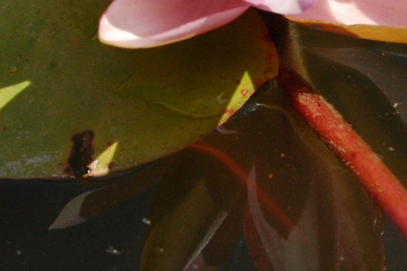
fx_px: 2067
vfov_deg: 7.4
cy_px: -51
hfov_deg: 11.2
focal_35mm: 183
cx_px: 238
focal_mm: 46
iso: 800
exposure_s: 1/640
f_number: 13
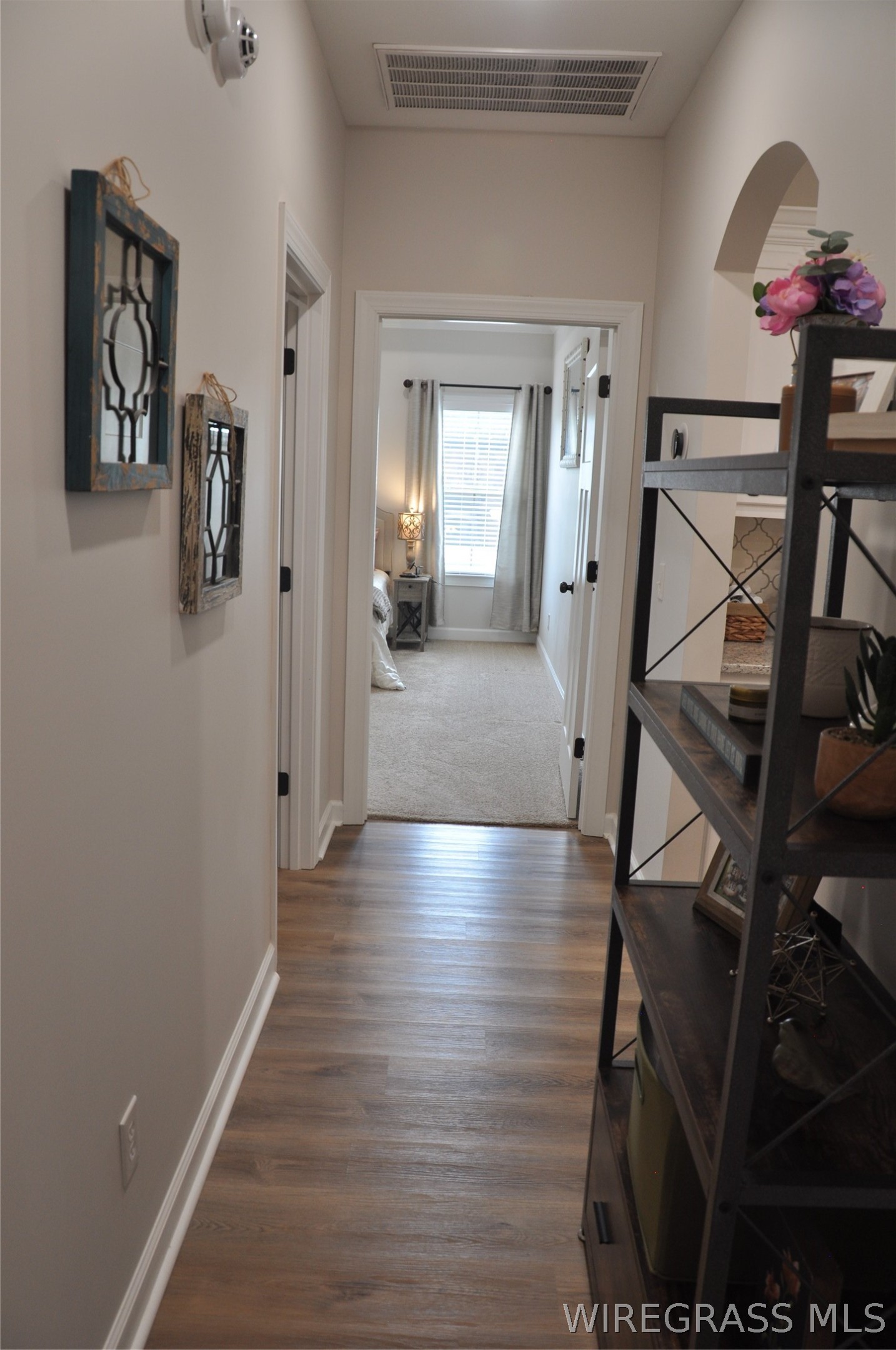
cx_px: 448
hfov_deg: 47.8
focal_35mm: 27
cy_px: 675
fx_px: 1011
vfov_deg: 67.5
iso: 320
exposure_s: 1/30
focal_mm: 18
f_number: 5.6
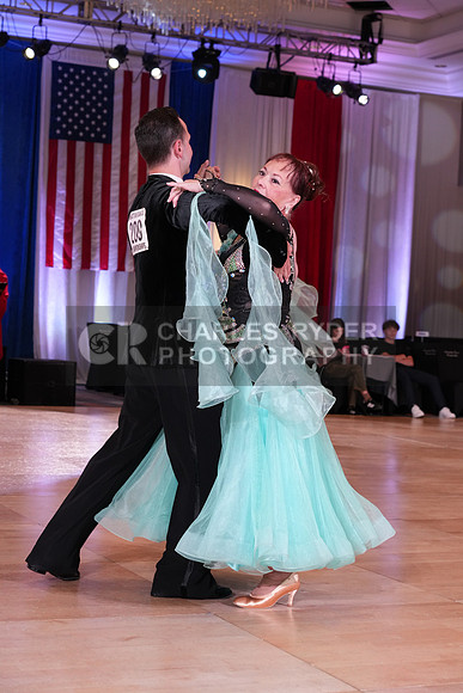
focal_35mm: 68
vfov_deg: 29.6
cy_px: 346
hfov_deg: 20.0
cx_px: 232
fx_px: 1311
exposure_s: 1/200
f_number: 5.6
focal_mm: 68
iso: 2000
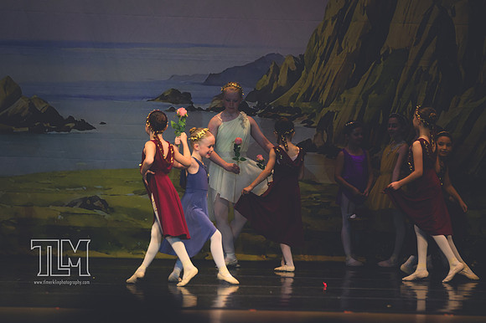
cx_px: 243
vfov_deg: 4.6
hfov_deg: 6.9
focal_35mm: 300
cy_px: 162
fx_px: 4048
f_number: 2.8
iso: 720
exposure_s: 1/500
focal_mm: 200
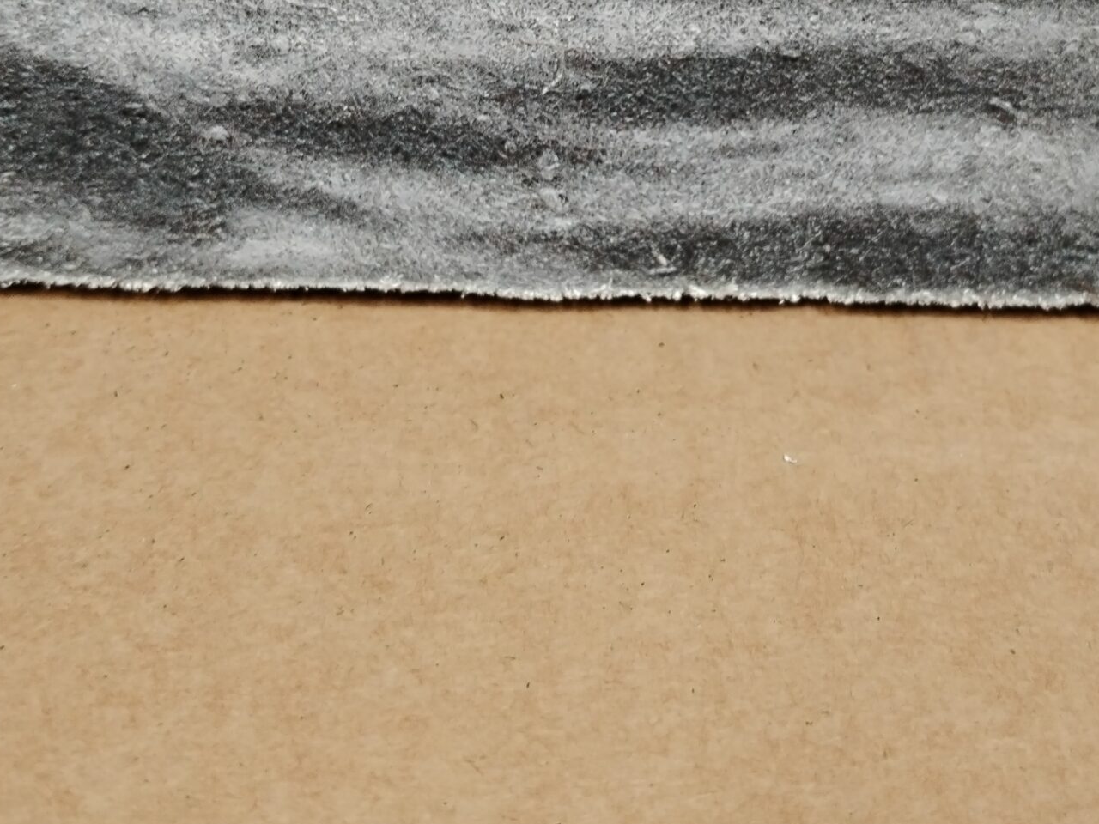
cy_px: 109
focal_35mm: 52
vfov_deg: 27.2
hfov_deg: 36.6
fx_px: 1651
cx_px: 694
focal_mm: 4.25
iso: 347
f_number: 1.8
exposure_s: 1/33.3
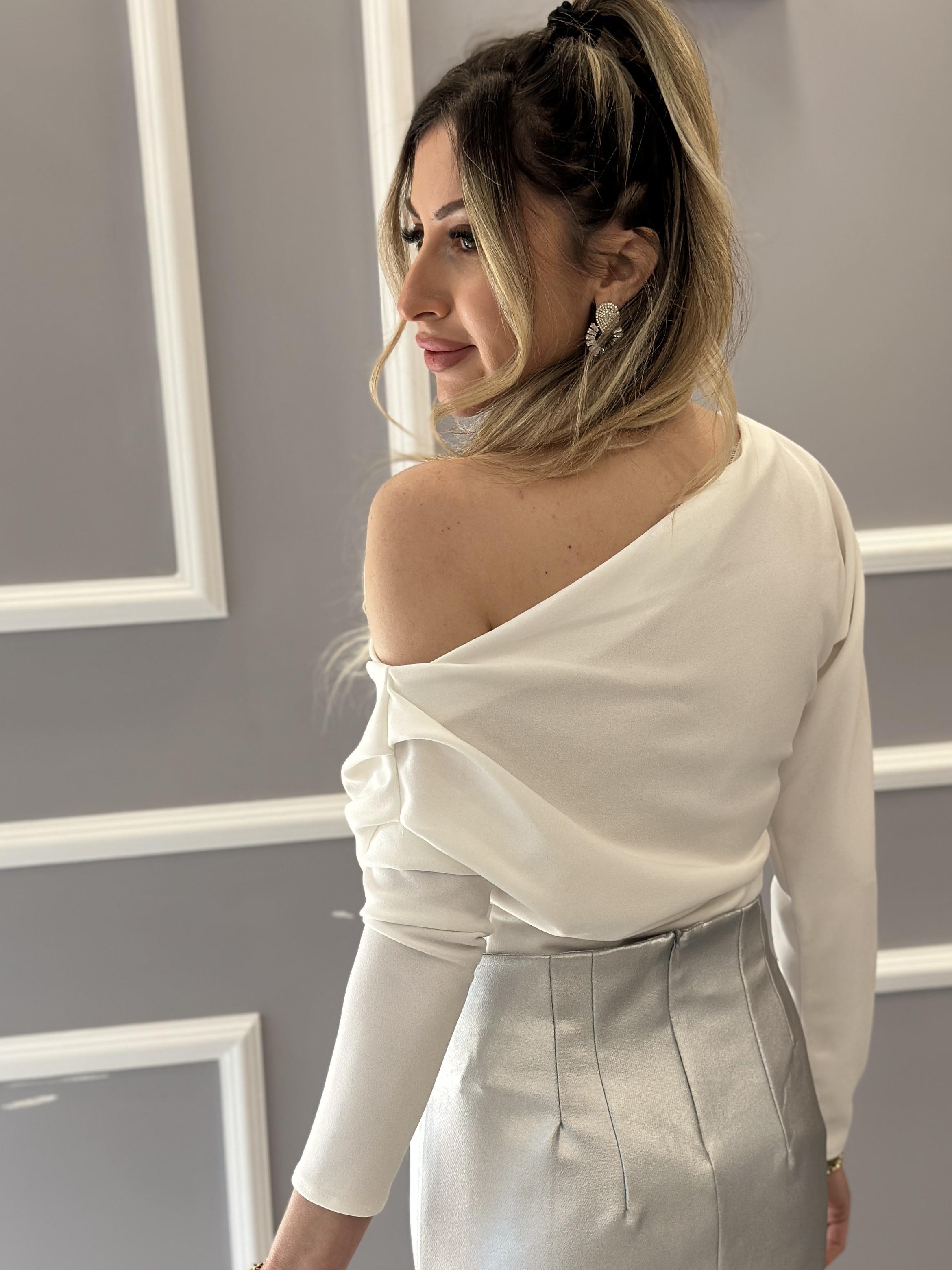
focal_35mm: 62
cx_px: 544
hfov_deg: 23.6
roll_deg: +2.7
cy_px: 777
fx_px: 2274
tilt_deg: -11.2
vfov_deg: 31.1
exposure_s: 1/144
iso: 100
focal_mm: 6.86
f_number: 1.78
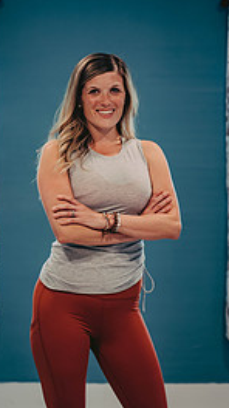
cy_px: 151
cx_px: 113
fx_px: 1353
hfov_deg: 9.7
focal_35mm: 125
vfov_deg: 17.1
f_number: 2.8
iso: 640
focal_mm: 70
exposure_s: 1/80
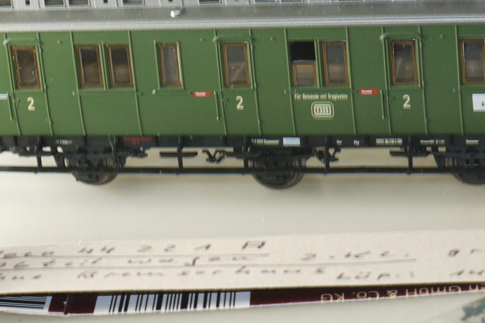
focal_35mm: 150
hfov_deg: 13.7
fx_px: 2021
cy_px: 77
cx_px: 219
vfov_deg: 9.1
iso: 100
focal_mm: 28
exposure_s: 1/13
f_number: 7.1
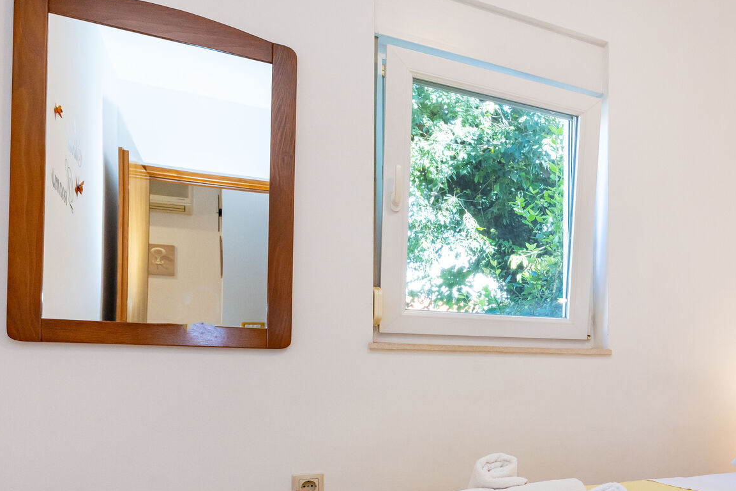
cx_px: 785
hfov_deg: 44.4
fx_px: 695
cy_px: 373
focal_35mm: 34
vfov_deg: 37.8
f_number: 7.1
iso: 800
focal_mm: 14
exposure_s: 1/60
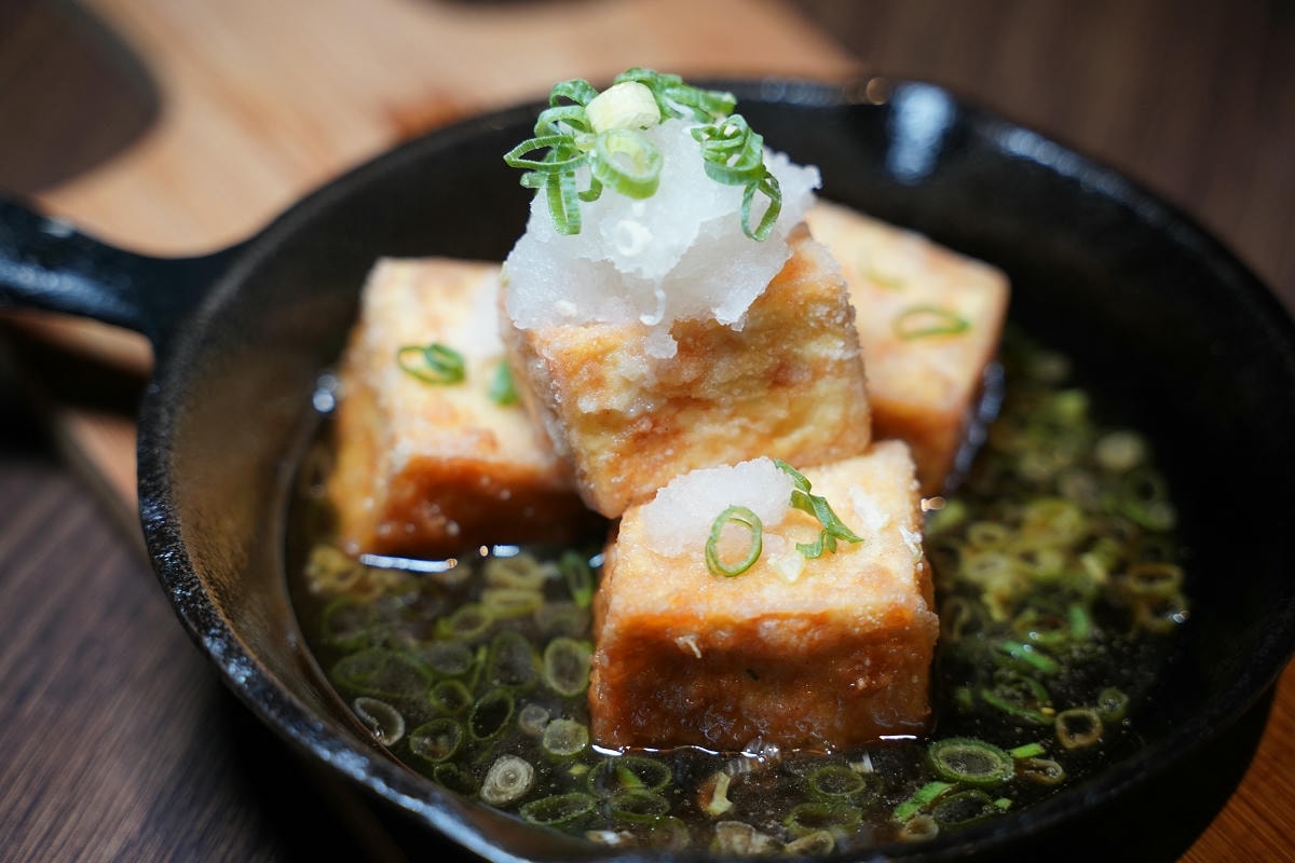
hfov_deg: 27.0
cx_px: 648
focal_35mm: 75
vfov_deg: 18.2
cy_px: 432
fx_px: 2698
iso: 640
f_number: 4
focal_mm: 75
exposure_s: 1/80
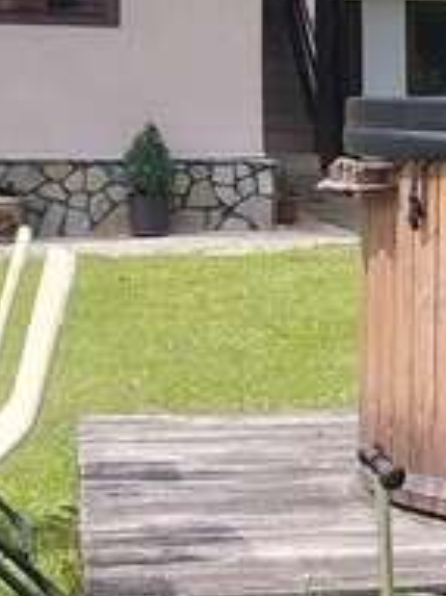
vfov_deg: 15.3
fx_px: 2219
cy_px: 225
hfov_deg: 10.4
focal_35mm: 129
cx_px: 942
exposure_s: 1/612
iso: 100
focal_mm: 5.25
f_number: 1.75
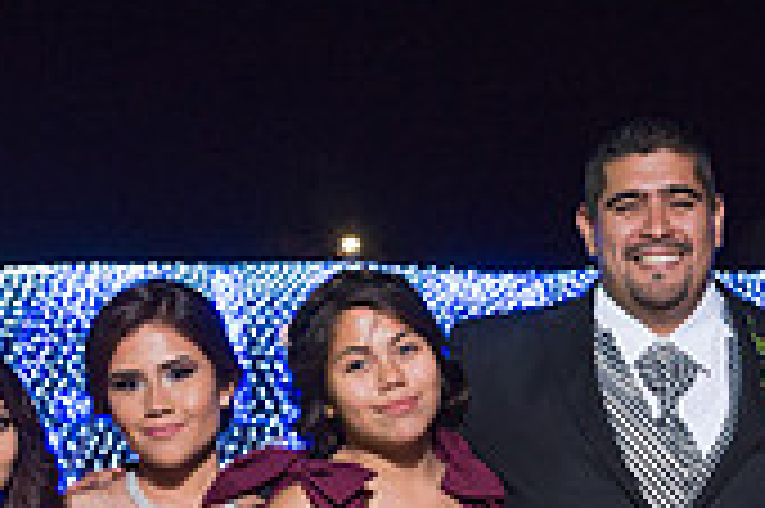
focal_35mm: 123
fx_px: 2611
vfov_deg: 10.6
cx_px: 713
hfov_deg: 16.4
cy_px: 856
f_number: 3.2
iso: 1600
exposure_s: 1/30
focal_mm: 35
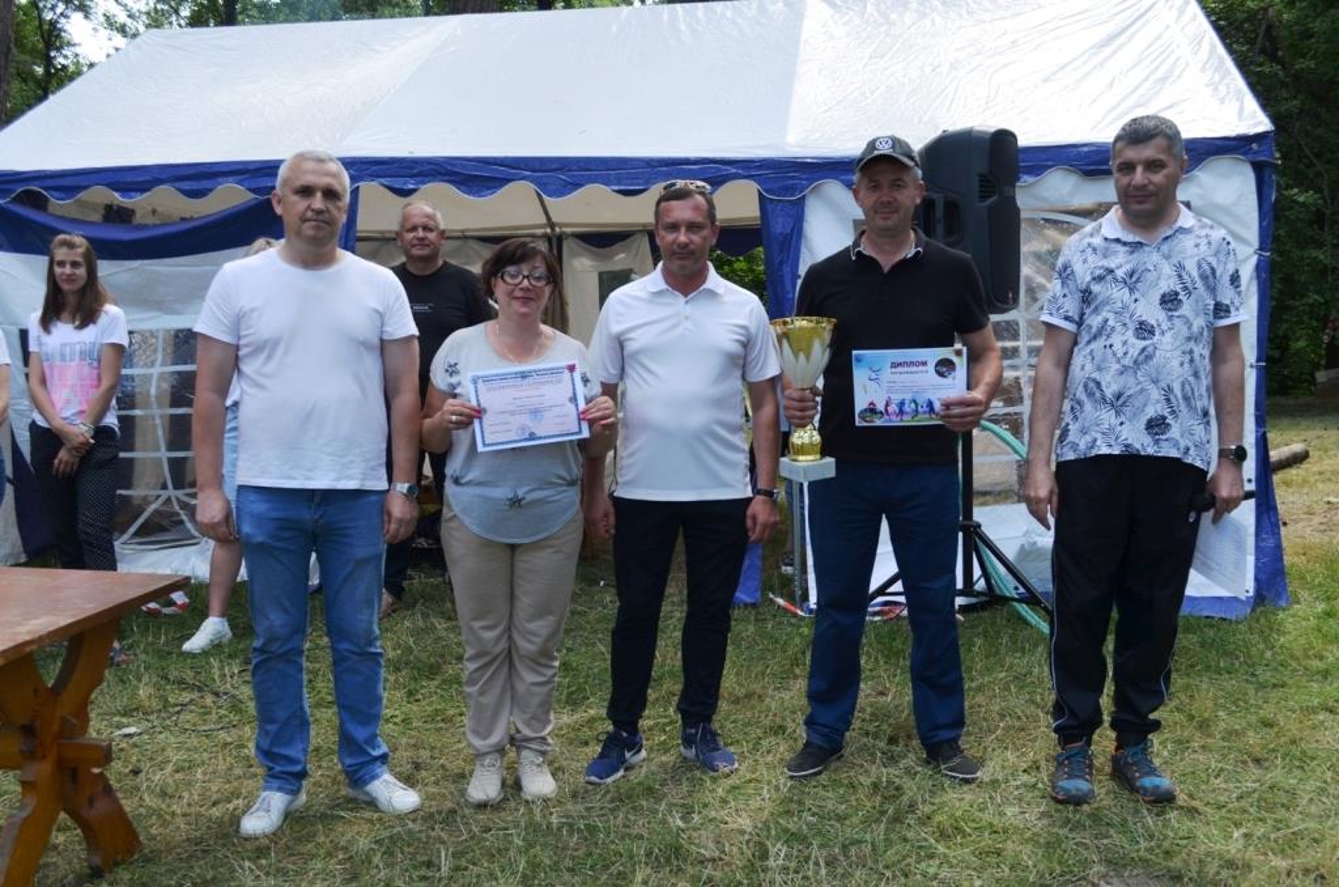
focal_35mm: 36
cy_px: 444
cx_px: 670
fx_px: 1336
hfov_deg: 53.2
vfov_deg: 36.7
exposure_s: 1/160
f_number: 6.3
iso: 200
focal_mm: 24
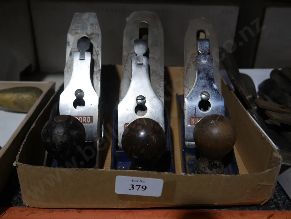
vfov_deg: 41.8
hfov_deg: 53.9
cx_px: 146
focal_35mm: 34
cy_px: 110
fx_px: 286
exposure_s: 1/80
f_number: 4
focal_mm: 17
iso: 200
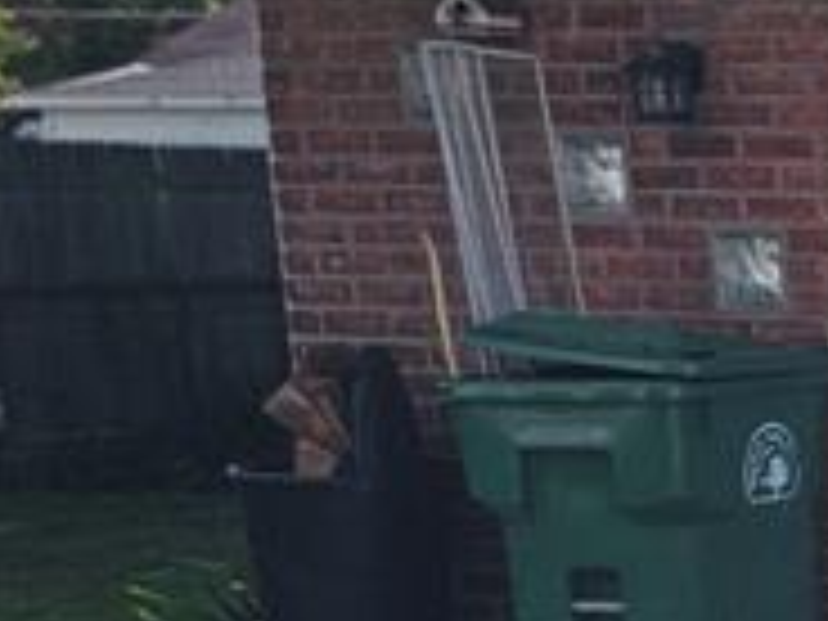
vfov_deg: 11.1
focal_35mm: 128
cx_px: 1832
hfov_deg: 12.7
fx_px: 3062
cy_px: 922
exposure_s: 1/1129
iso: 10
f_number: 1.7
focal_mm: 6.3
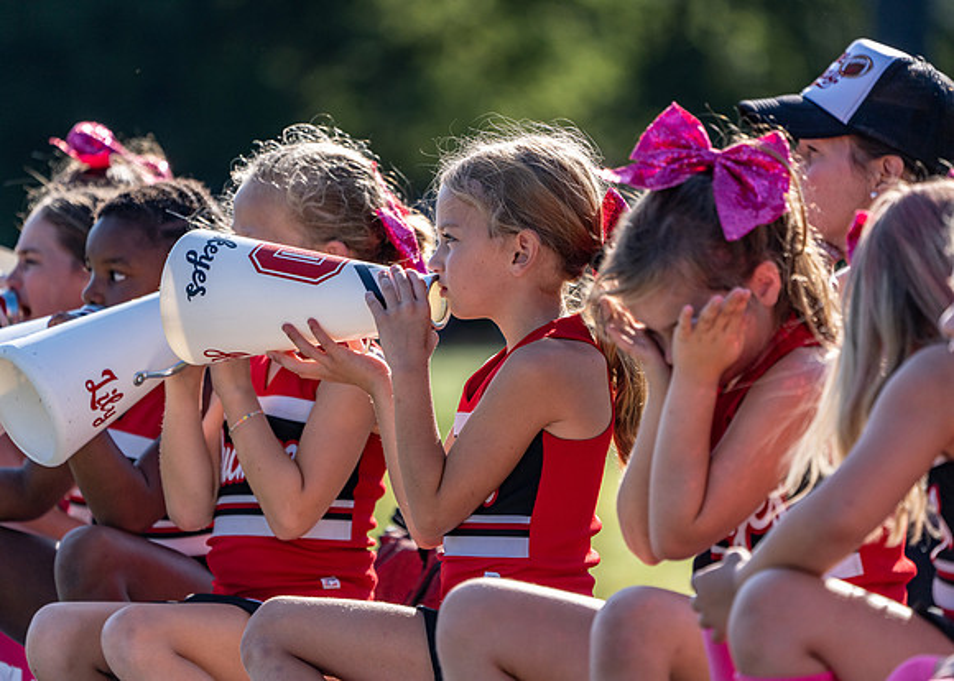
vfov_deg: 3.6
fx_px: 10758
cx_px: 477
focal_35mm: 397
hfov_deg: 5.1
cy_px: 340
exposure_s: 1/1250
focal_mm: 379
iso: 320
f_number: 5.6
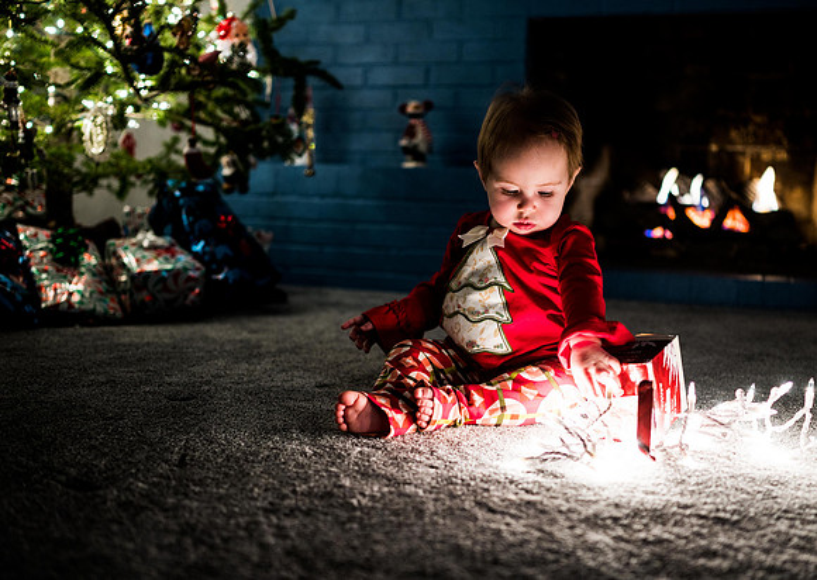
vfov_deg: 33.7
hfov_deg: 46.1
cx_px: 448
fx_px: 959
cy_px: 295
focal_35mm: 41
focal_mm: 35
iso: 320
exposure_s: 1/30
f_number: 1.8
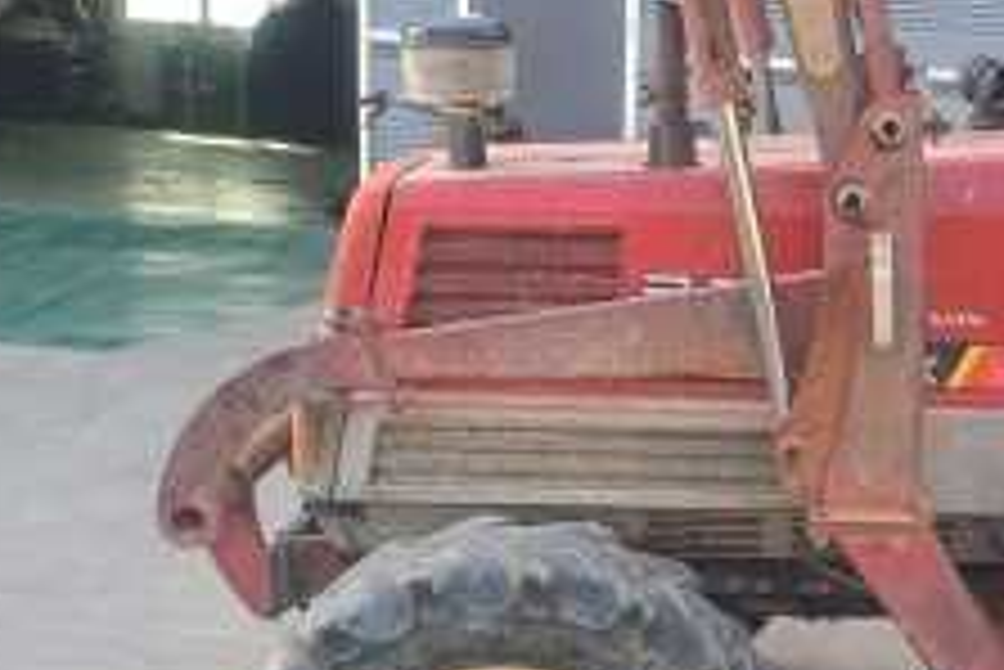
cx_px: 999
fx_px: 1758
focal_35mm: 63
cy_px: 425
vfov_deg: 21.5
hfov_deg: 29.8
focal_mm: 4.6
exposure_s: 1/120
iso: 40
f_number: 2
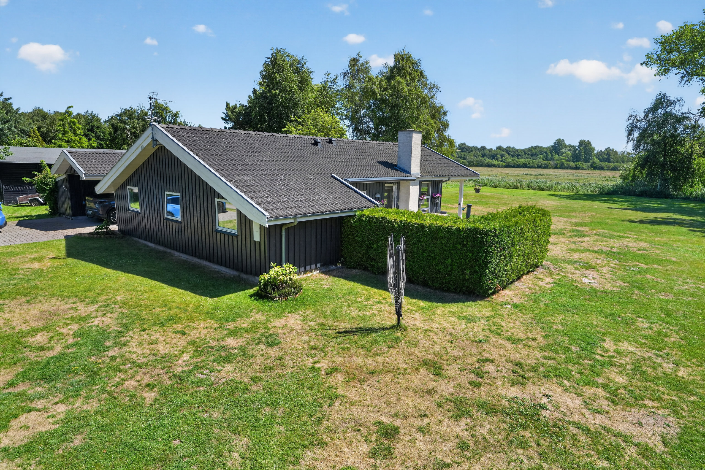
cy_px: 235
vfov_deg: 61.9
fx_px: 392
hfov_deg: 84.0
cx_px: 352
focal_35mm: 20
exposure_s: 1/400
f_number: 8
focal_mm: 20
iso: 400
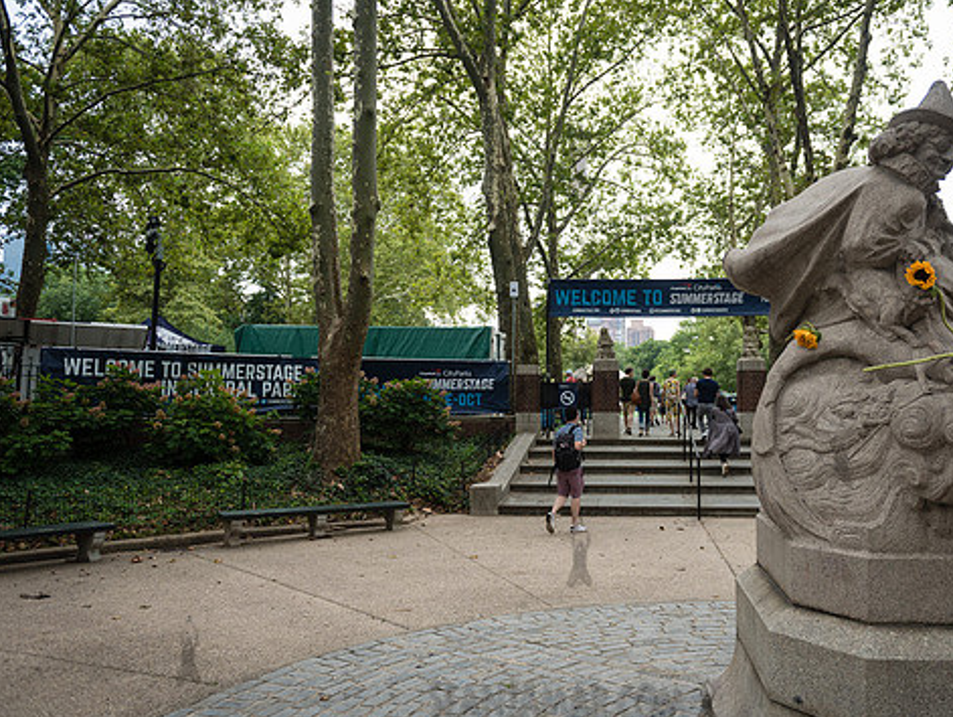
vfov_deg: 48.3
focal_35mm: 29
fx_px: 799
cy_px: 355
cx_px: 579
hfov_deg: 61.0
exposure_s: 1/1600
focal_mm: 24
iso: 400
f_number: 3.2
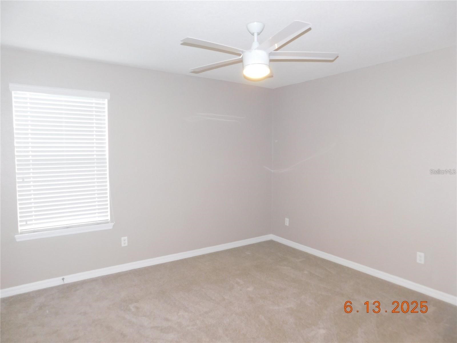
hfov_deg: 73.9
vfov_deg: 58.9
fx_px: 304
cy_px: 172
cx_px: 228
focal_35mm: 23
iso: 200
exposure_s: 1/30
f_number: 3
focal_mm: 4
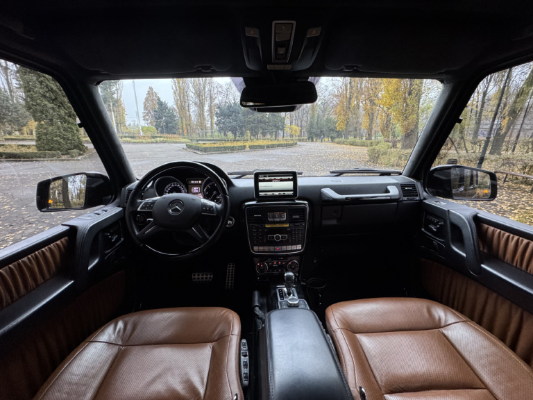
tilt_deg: -16.5
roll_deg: -0.8
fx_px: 216
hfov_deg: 102.1
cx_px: 266
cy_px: 200
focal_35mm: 14
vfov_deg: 85.7
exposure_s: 1/91
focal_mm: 2.22
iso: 250
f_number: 2.2
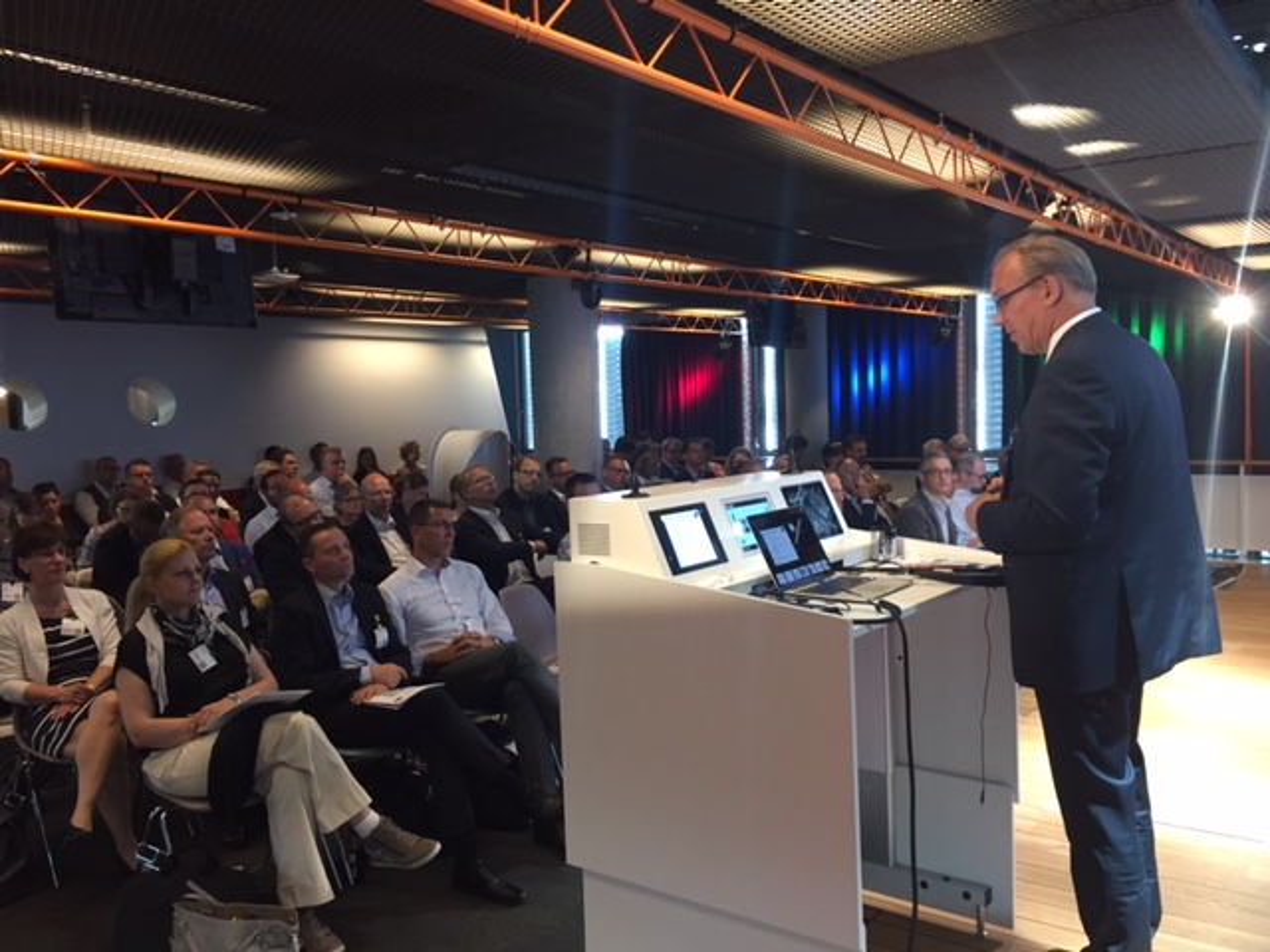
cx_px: 635
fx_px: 1064
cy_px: 476
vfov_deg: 48.2
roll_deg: +0.8
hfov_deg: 61.7
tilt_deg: -6.2
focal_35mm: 29
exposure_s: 1/33
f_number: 2.2
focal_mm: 4.15
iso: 160
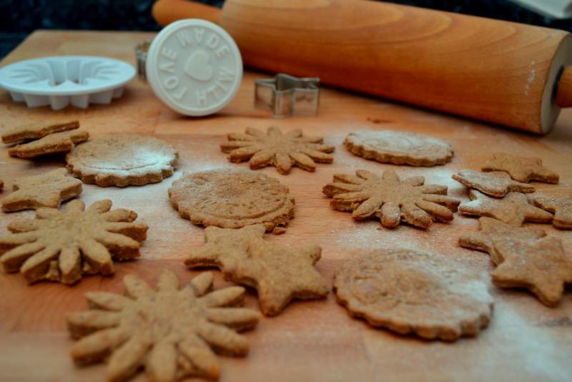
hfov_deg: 43.6
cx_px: 286
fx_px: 715
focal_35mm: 45
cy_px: 191
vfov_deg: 29.9
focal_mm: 30
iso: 400
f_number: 4.5
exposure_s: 1/20
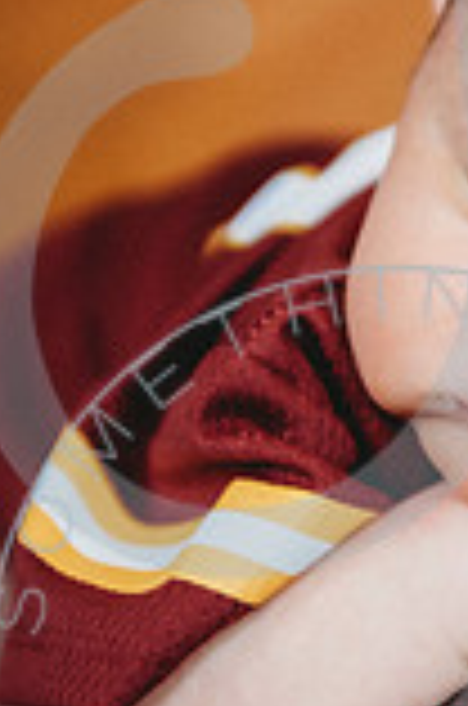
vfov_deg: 14.9
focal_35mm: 138
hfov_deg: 9.7
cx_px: 603
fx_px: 2703
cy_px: 342
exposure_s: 1/125
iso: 1000
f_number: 2.8
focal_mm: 48
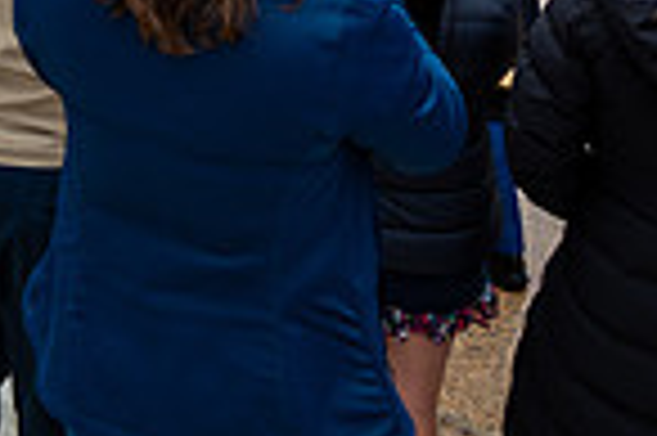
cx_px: -302
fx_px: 1841
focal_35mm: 101
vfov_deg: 12.3
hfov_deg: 18.2
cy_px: -369
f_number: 6.3
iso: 200
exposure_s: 1/100
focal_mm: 25.5
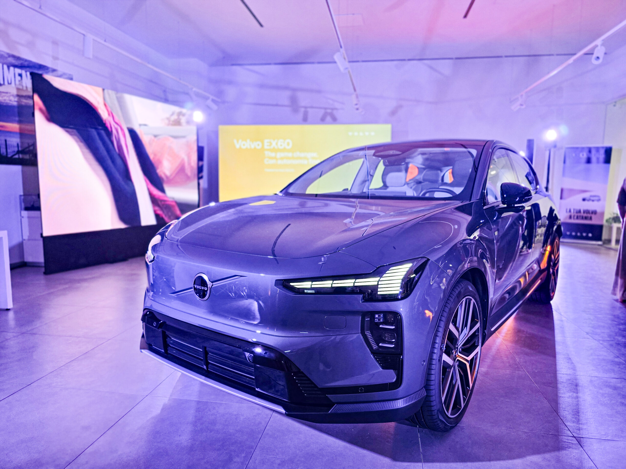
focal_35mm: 23
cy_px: 234
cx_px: 313
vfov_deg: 58.9
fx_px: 416
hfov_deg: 73.9
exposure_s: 1/96.1
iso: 160
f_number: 1.7
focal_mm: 6.3
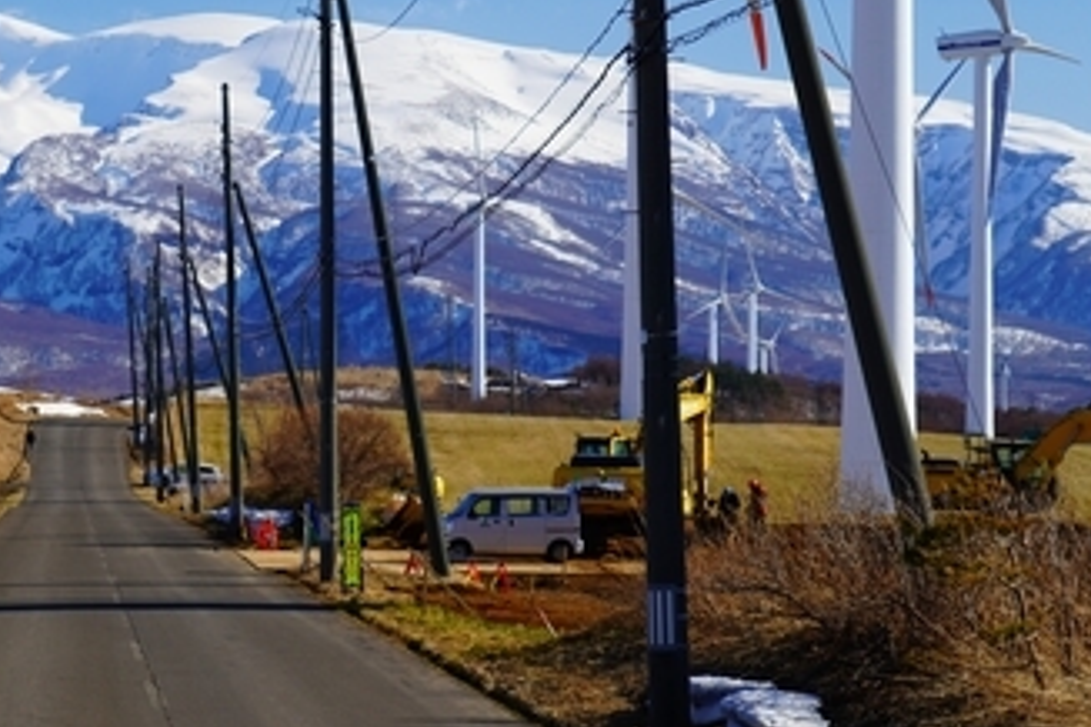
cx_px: -120
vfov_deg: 10.0
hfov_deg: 14.6
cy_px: 529
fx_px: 4152
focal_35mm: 137
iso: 100
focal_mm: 56
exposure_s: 1/200
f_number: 7.1
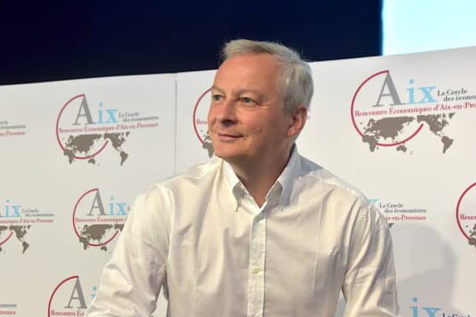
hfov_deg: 32.9
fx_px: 806
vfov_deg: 22.3
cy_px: 169
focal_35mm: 61
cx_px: 244
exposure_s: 1/250
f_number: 4.2
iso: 720
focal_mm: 38
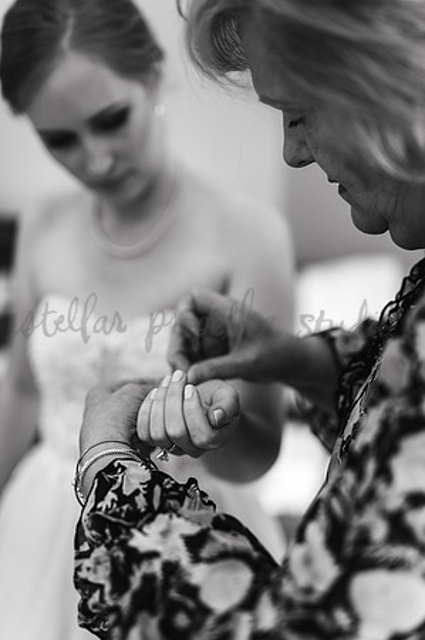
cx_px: 212
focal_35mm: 50
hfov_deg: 26.9
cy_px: 320
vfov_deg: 39.6
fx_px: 887
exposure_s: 1/160
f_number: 1.8
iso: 500
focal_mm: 50
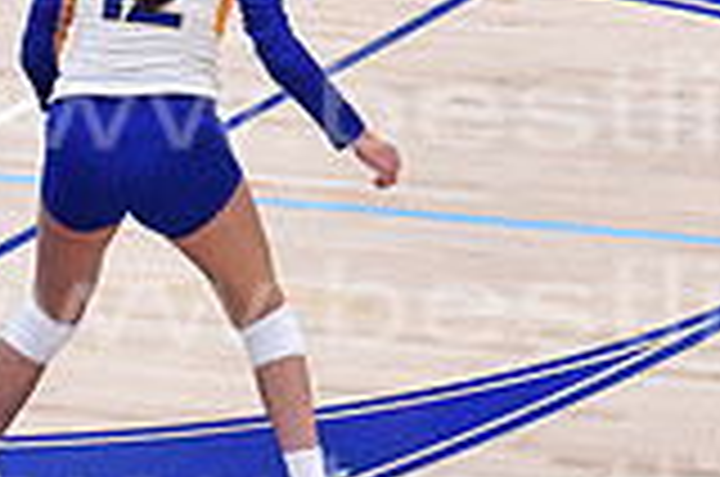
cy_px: -178
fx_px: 8922
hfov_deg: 4.6
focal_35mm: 447
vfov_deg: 3.1
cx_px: 909
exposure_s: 1/1000
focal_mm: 82
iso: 6400
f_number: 3.2
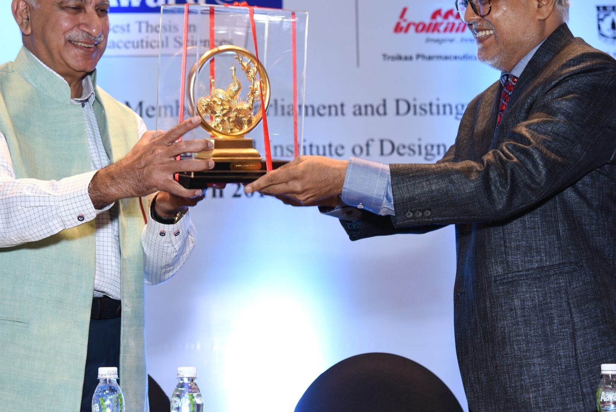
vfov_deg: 17.5
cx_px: 268
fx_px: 1335
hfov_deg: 26.0
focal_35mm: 78
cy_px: 131
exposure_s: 1/60
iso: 500
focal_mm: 50
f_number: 4.5
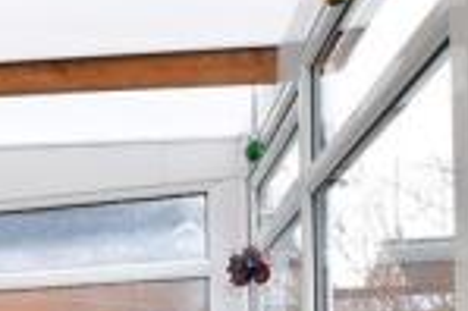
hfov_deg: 23.0
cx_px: -280
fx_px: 857
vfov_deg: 18.6
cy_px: 441
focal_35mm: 66
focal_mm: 10
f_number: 8
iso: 200
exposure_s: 1/30
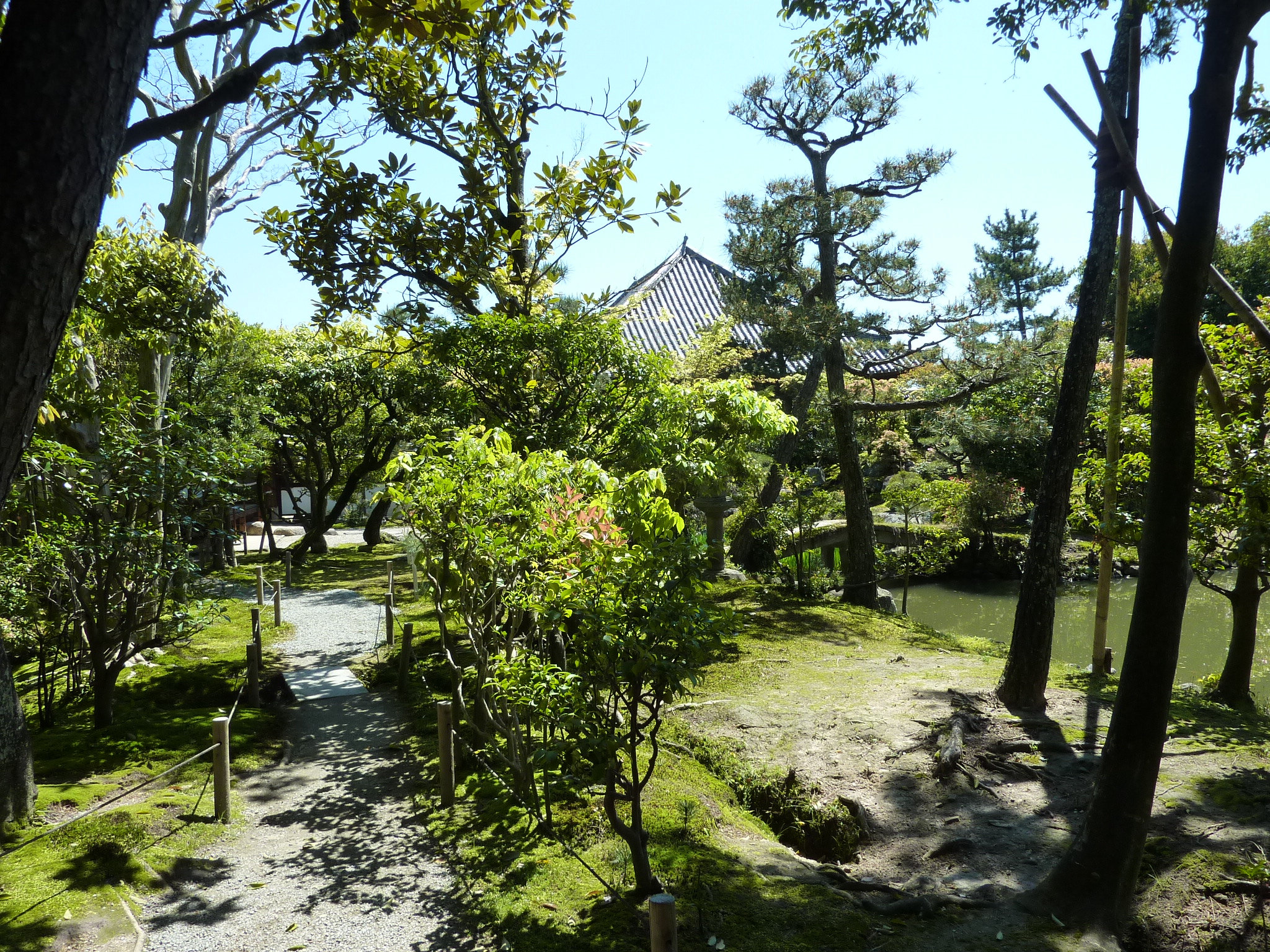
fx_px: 917
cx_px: 635
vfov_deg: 54.9
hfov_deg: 69.4
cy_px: 476
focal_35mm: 25
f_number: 4
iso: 125
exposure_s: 1/320
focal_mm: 4.1
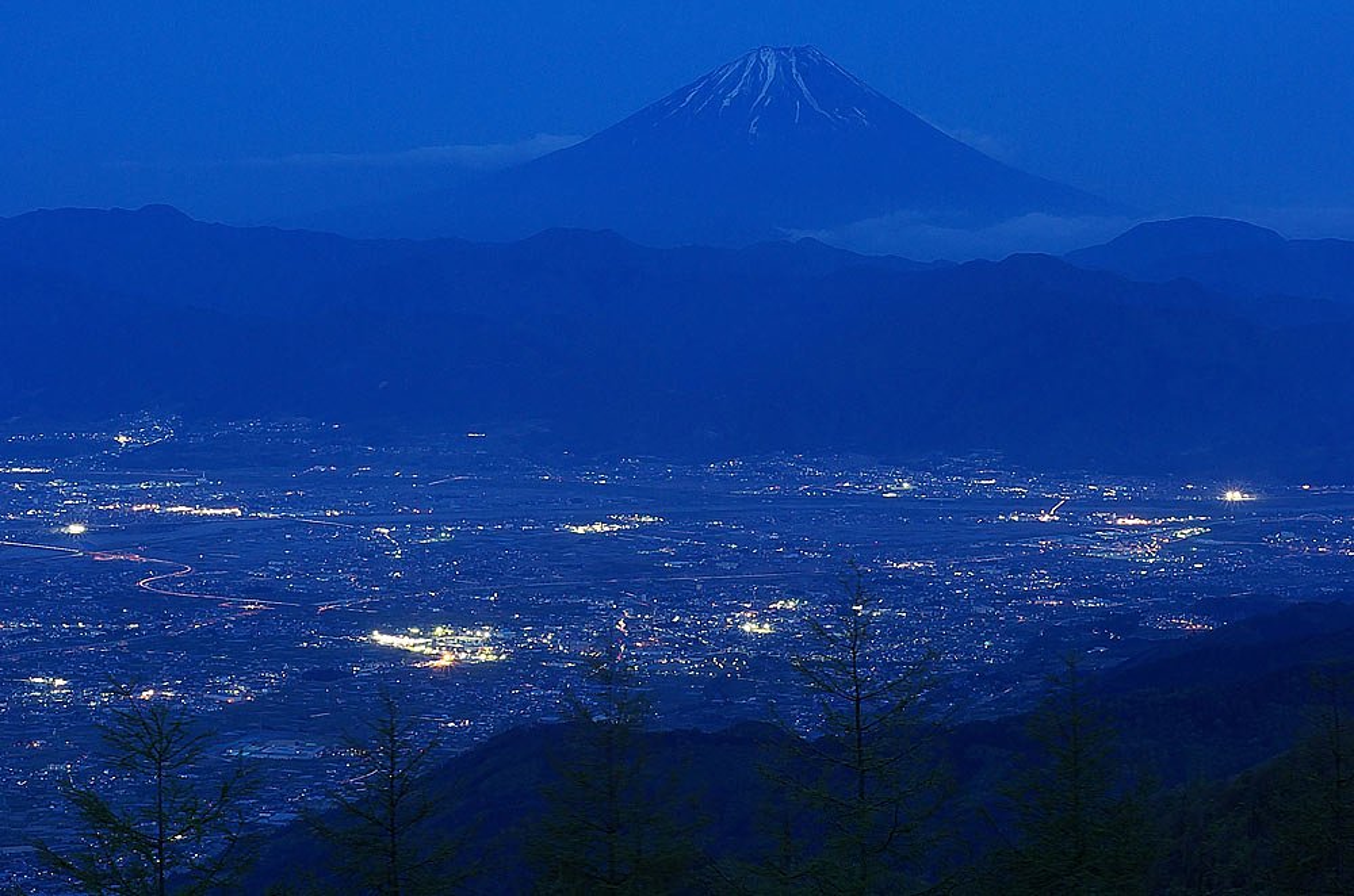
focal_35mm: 90
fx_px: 3377
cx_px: 677
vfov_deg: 15.1
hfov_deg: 22.7
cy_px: 448
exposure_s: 13
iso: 200
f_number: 14
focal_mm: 60
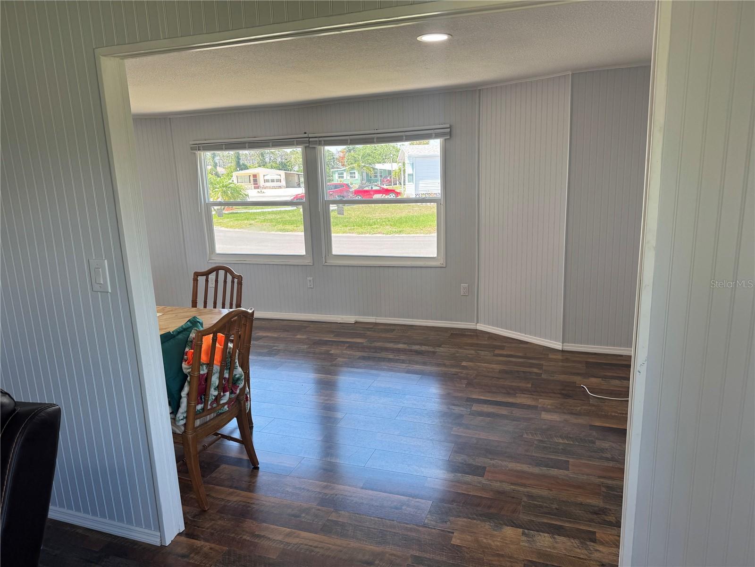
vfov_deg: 56.8
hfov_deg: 71.6
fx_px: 523
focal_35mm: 24
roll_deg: +1.7
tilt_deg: -11.7
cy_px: 284
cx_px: 378
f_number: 1.78
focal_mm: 6.76
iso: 80
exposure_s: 1/167
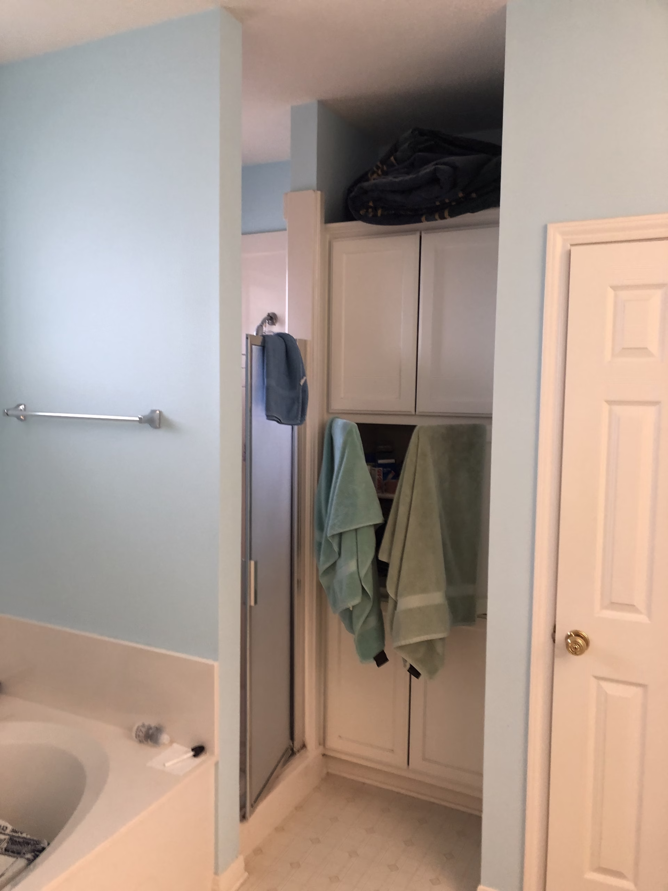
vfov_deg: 63.4
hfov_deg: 49.7
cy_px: 446
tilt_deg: -6.3
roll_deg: -1.0
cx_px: 334
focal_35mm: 28
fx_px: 720
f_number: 1.8
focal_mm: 4
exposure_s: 1/17
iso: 40
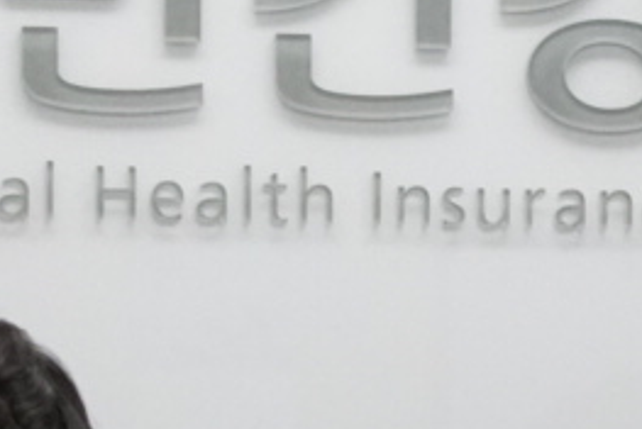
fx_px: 5107
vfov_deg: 4.8
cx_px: 566
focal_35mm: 286
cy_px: 585
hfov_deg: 7.2
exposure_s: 1/160
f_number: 8
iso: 4000
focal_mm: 31
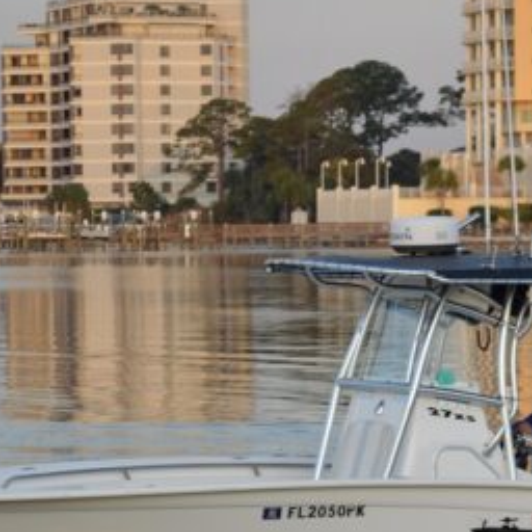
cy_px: 478
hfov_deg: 8.3
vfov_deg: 8.3
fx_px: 3656
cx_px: 432
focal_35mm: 210
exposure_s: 1/125
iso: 140
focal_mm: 55
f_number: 5.6
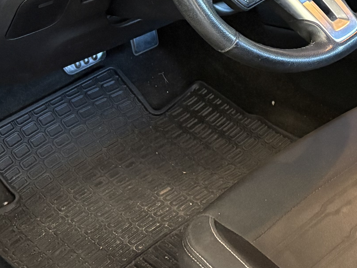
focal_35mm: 92
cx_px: 423
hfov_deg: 20.0
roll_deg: -0.7
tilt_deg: -25.5
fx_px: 949
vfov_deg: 15.6
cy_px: -24
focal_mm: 5.96
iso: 640
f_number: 1.6
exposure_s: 1/37
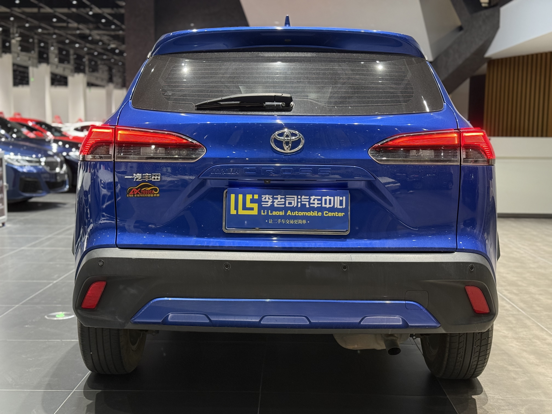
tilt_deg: -4.9
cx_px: 276
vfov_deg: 30.3
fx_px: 765
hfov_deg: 39.7
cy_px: 207
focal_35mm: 48
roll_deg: -0.5
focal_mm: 6.76
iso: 200
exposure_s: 1/50
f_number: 1.78
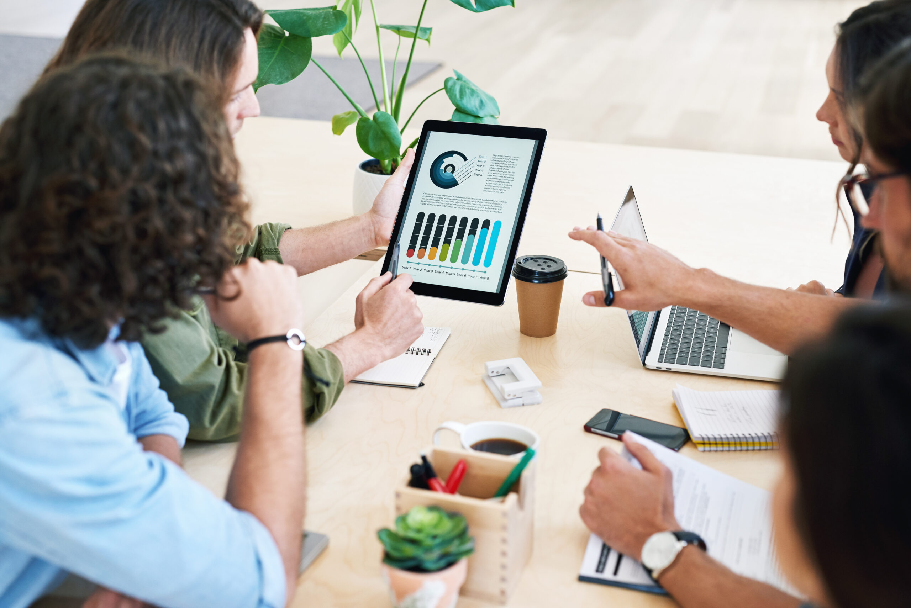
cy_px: 304
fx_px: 1266
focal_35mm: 50
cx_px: 456
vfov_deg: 27.0
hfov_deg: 39.6
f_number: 3.2
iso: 1250
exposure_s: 1/800
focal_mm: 50
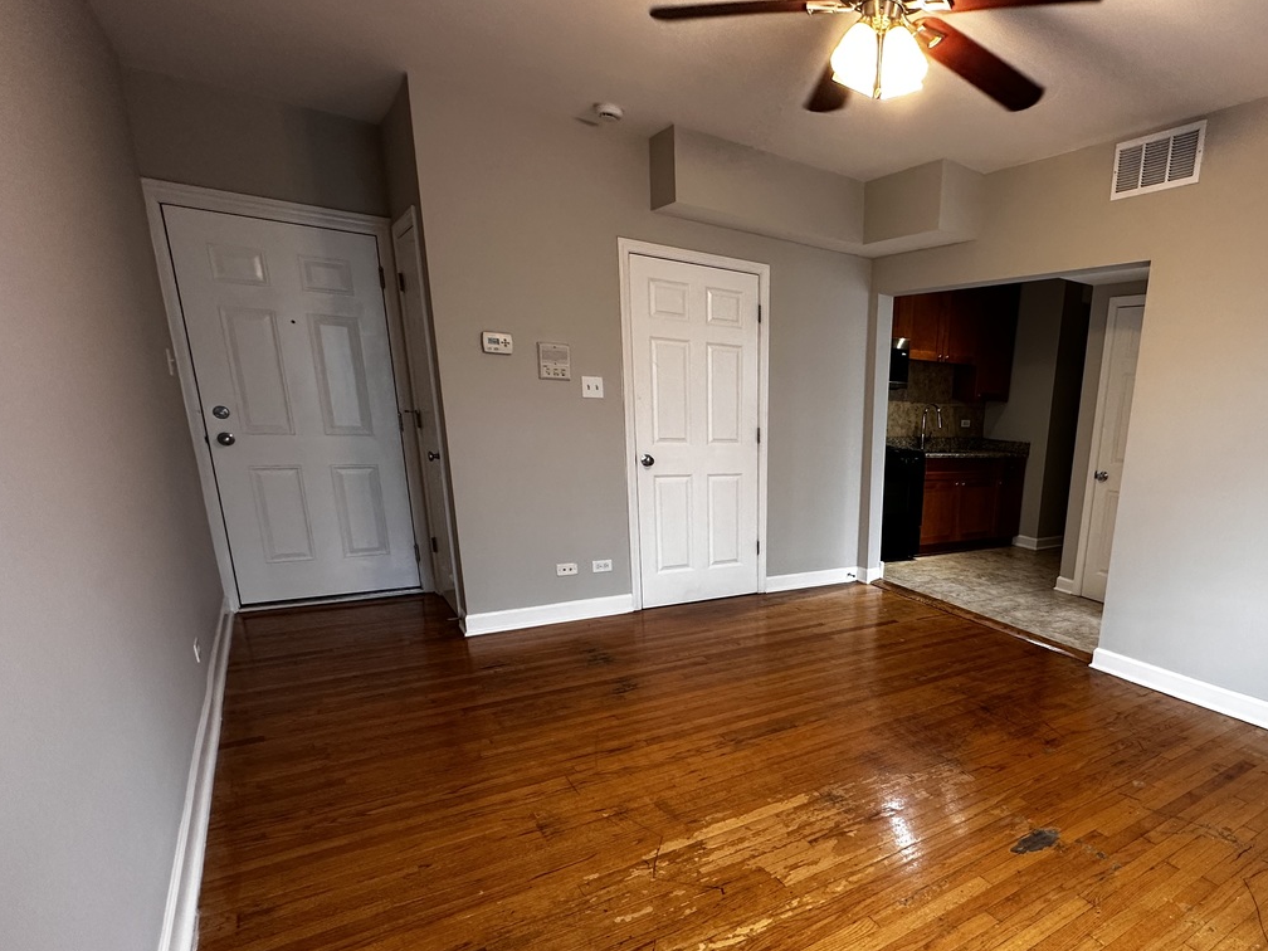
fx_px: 733
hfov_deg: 77.9
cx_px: 888
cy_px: 603
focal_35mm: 20
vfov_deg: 64.9
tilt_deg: -15.4
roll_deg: -3.7
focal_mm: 2.22
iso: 200
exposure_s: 1/60
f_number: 2.2
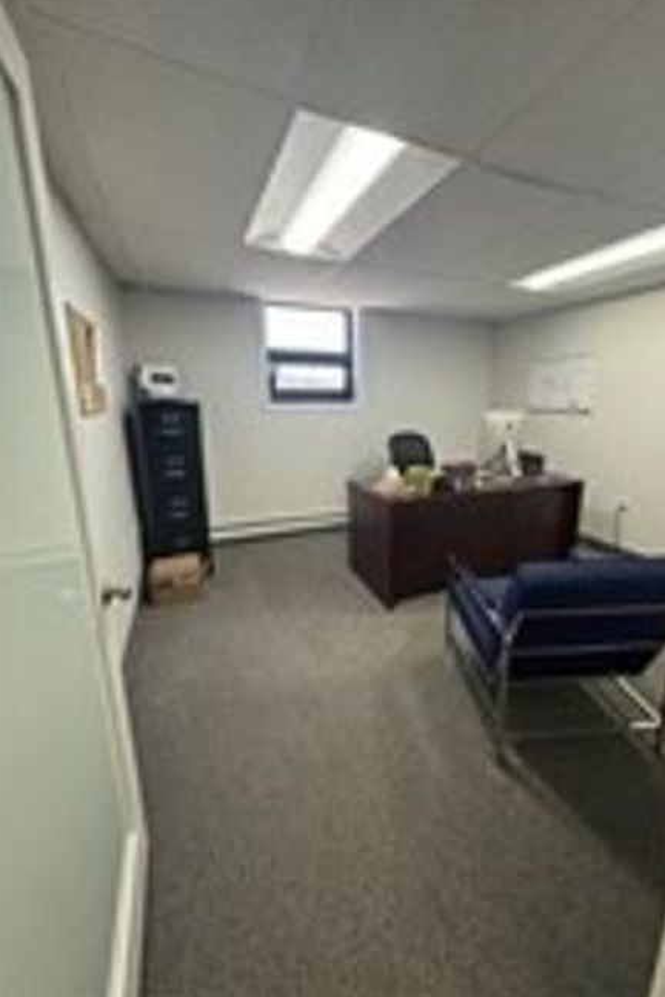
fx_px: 415
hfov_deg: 77.1
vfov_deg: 100.4
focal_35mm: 15
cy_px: 491
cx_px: 373
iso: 125
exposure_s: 1/120
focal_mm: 2.22
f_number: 2.2
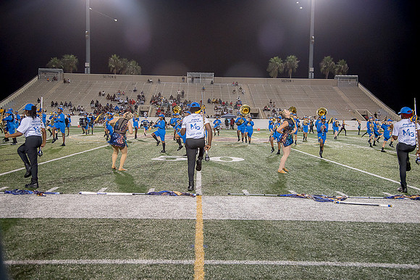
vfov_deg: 35.0
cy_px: 140
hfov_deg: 50.7
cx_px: 210
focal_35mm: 38
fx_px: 443
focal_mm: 38
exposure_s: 1/200
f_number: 4
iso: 2000
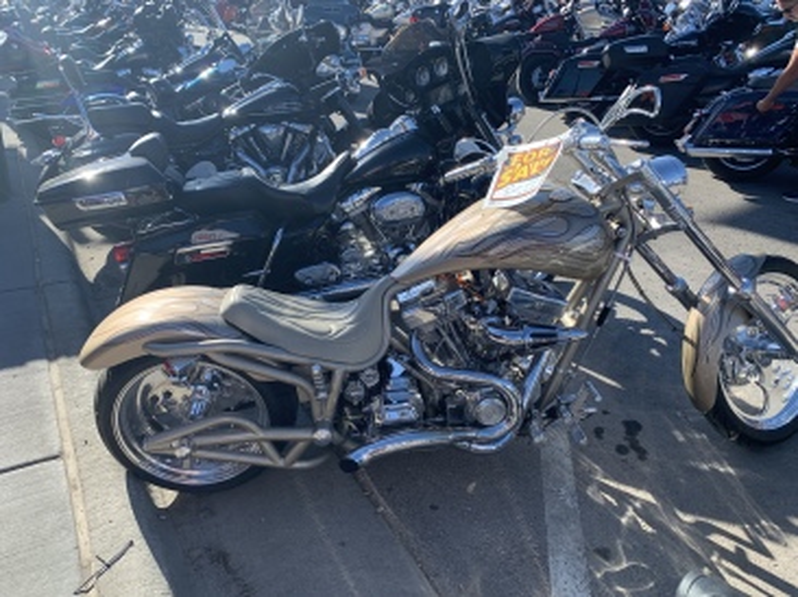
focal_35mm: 26
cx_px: 399
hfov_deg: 67.3
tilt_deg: -26.0
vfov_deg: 53.0
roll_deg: +0.0
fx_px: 599
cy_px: 298
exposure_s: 1/754
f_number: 1.8
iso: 25
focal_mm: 4.25
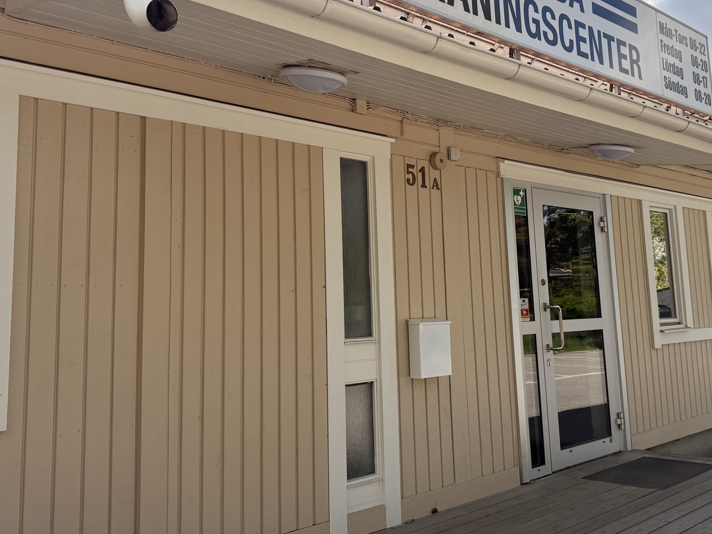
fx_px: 720
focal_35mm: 35
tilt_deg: +8.9
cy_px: 216
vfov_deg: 40.5
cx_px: 414
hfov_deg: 52.4
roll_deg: +2.6
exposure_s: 1/4405
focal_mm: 6.76
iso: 100
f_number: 1.78
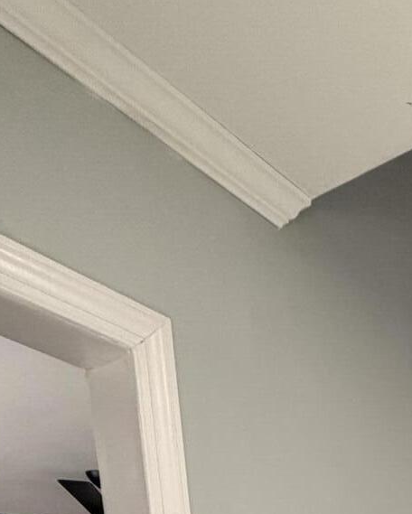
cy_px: 866
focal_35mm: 48
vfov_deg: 24.1
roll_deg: +1.1
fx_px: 731
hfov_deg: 26.2
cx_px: 552
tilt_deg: -11.8
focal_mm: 2.22
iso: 160
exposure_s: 1/60
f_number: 2.2
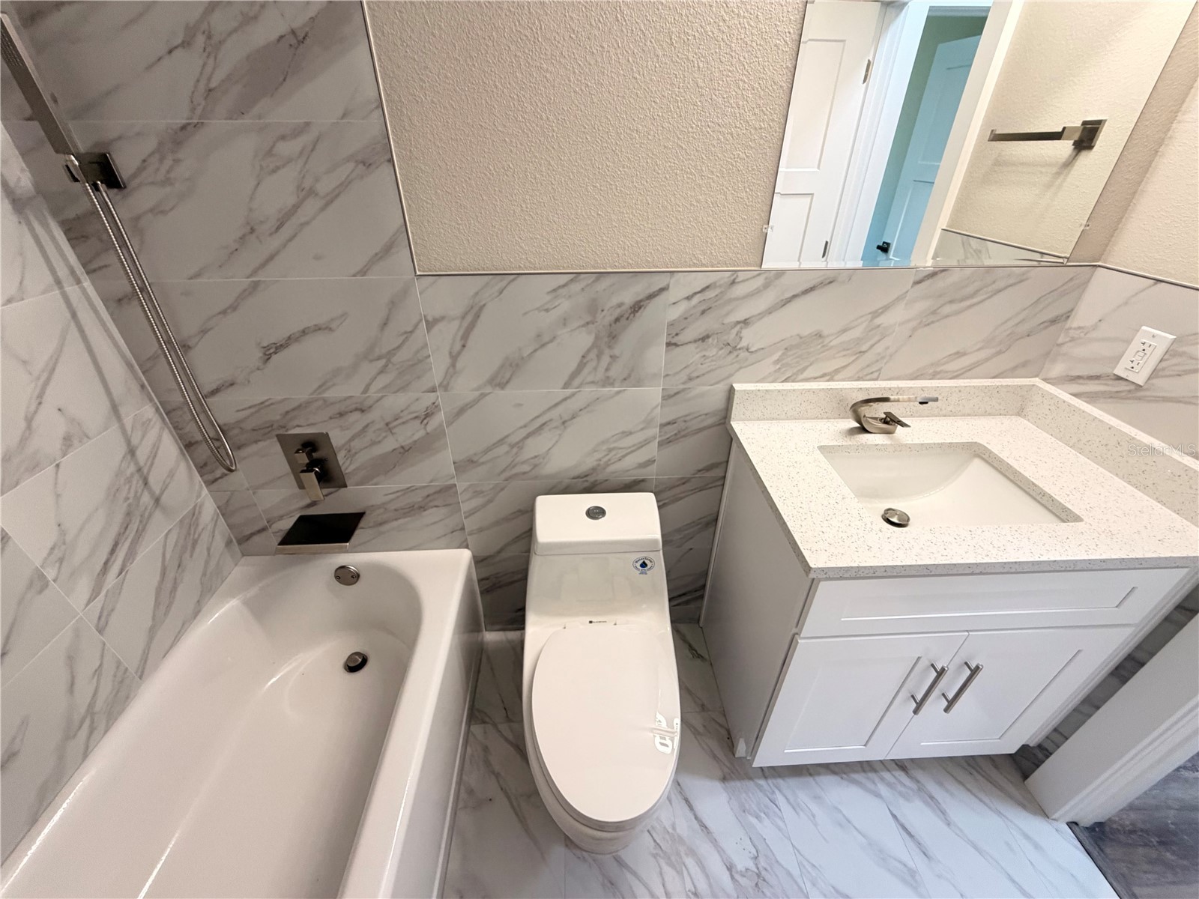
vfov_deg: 85.7
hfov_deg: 102.1
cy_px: 450
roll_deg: +0.5
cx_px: 600
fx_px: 485
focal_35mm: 14
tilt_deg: -32.4
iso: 250
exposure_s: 1/60
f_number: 2.2
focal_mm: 2.22
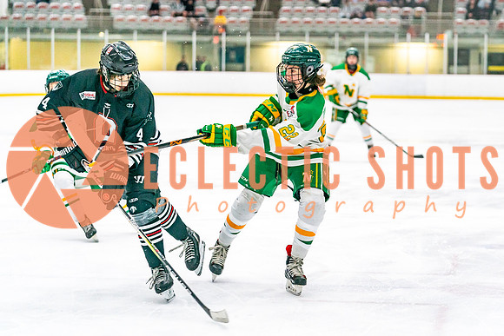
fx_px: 1392
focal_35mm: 99
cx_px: 291
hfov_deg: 20.5
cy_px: 151
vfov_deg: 13.8
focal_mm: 86
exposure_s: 1/1250
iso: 3200
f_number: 2.8
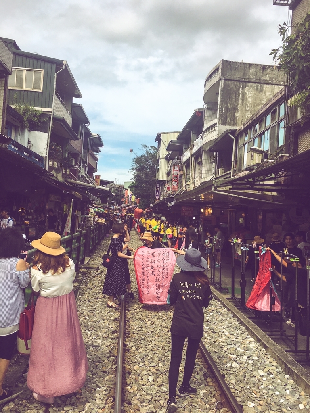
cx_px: 155
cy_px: 206
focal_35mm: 29
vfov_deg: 61.7
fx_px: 346
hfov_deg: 48.2
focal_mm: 4.15
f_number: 2.2
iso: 25
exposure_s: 1/1400
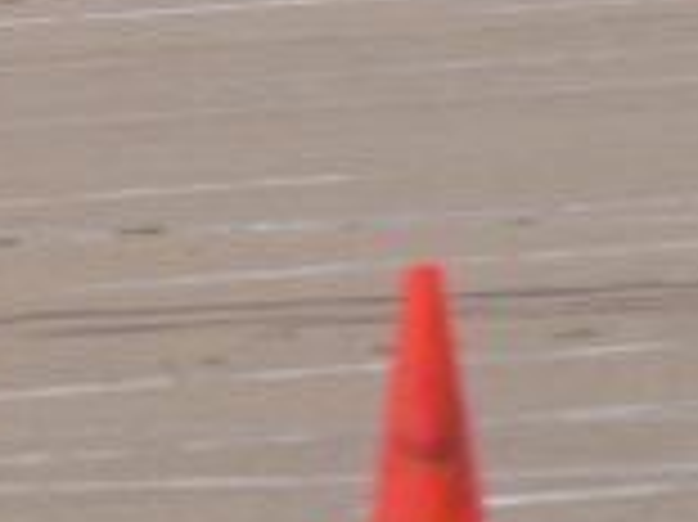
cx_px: 662
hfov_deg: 1.1
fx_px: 35018
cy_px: -428
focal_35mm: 1738
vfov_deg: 0.9
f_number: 5.6
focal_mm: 88.8
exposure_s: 1/200
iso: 80
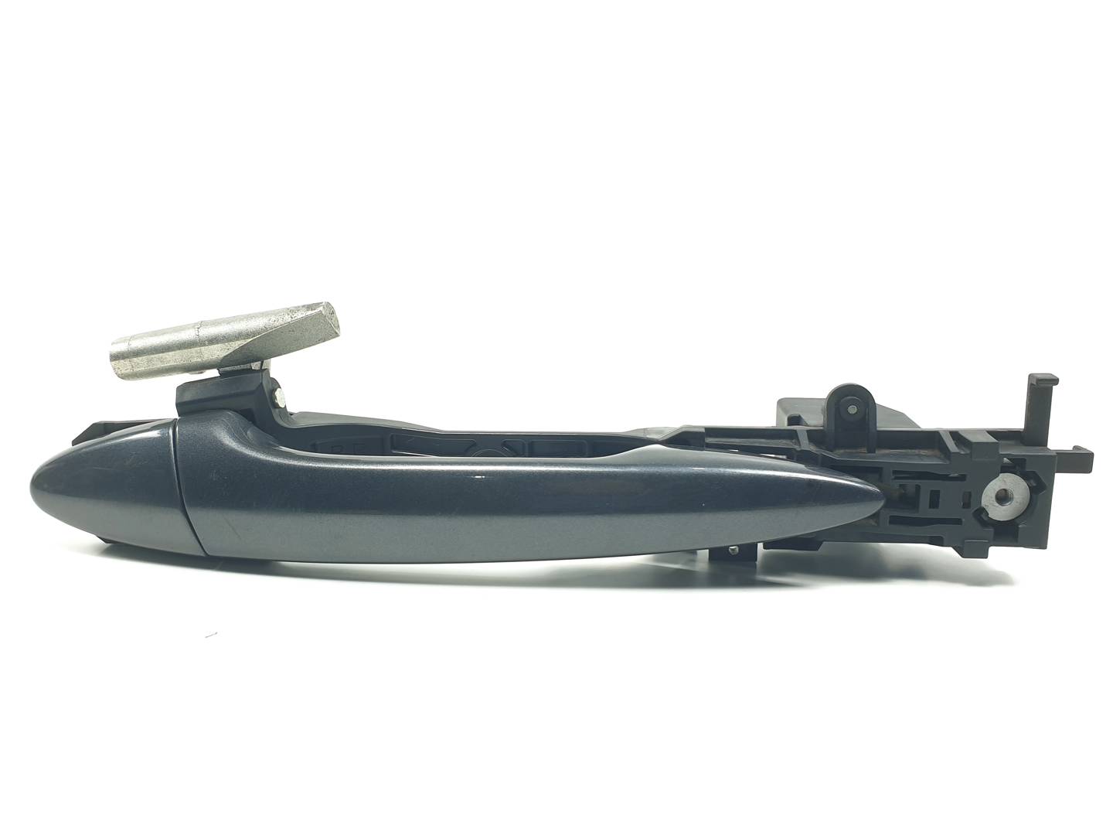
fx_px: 836
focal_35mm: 26
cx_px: 556
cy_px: 418
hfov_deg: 67.3
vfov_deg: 53.1
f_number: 2.4
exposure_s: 1/100
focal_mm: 4.3
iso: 50
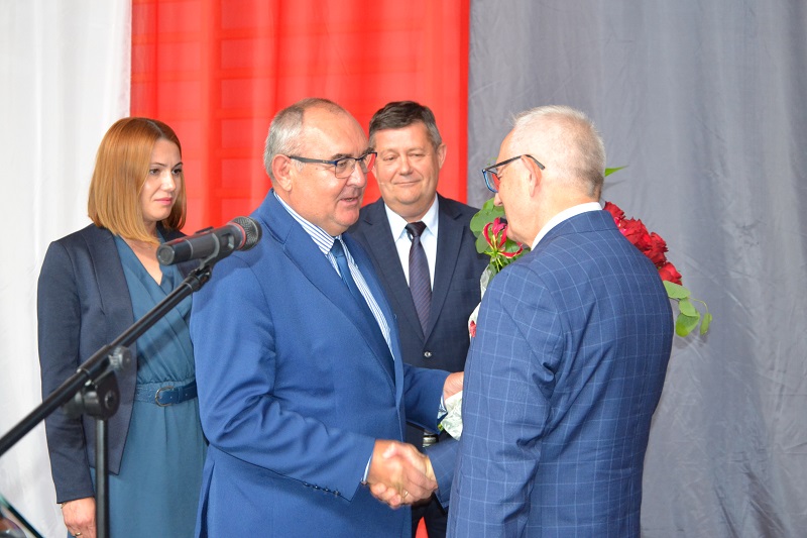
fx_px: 1614
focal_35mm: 72
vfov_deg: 18.9
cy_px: 269
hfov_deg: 28.1
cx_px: 404
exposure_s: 1/60
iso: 2000
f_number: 4.8
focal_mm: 48
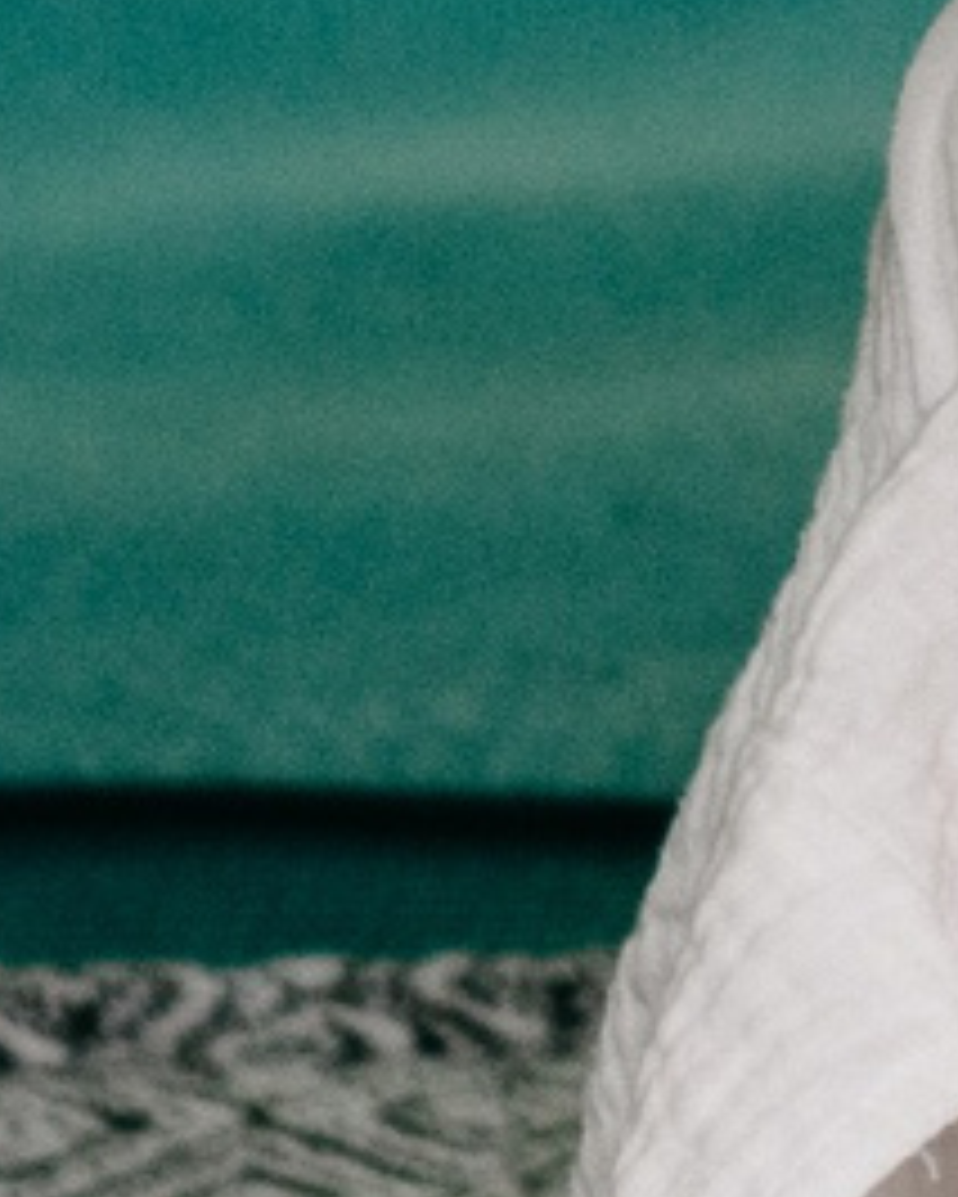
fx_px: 23520
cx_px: 2275
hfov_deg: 2.3
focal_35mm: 664
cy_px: -1676
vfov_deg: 2.9
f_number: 3.5
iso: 500
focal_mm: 70
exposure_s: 1/160
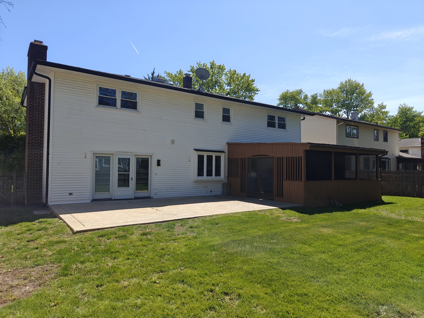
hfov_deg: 73.9
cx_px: 212
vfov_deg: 58.9
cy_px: 159
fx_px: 282
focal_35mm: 23
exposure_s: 1/1661
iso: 50
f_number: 1.6
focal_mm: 6.06
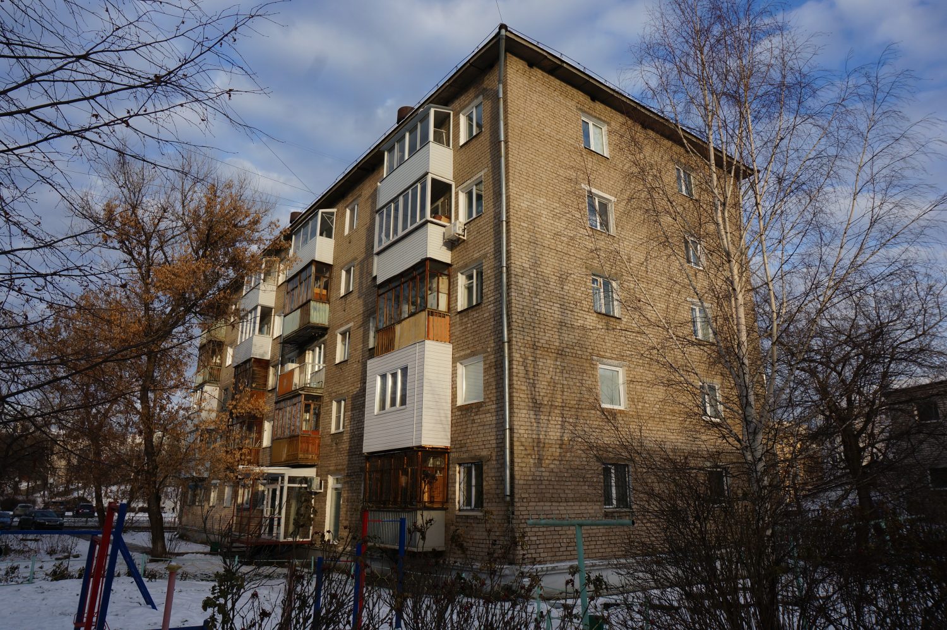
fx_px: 631
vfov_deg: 53.0
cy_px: 315
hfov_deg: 73.8
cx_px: 474
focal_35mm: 24
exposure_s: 1/80
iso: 100
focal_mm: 16
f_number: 11
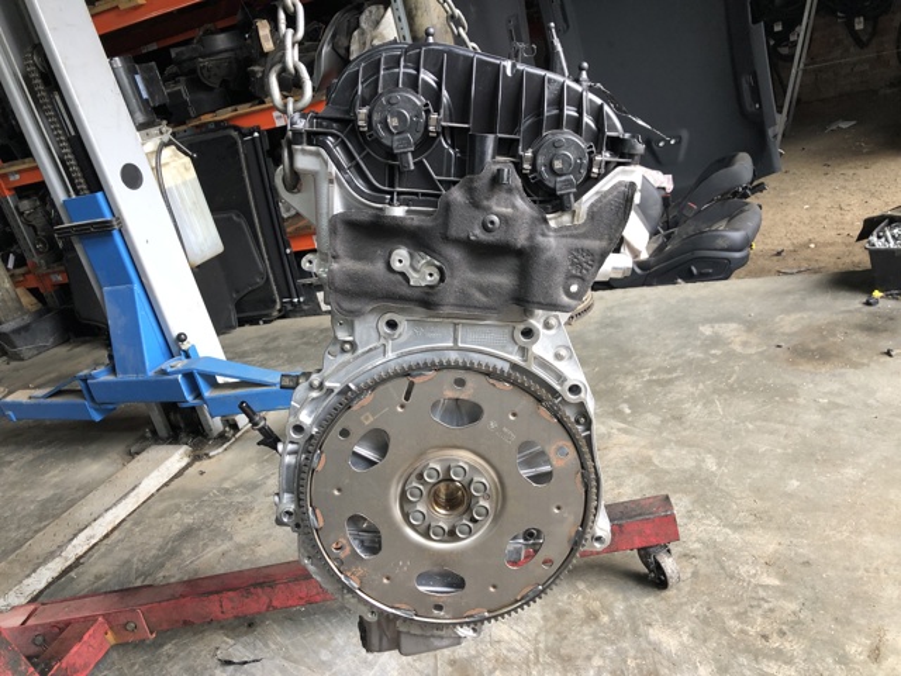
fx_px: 729
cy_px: 338
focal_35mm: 28
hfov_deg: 63.4
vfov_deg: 49.7
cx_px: 450
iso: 32
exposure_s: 1/50
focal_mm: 4
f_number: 1.8
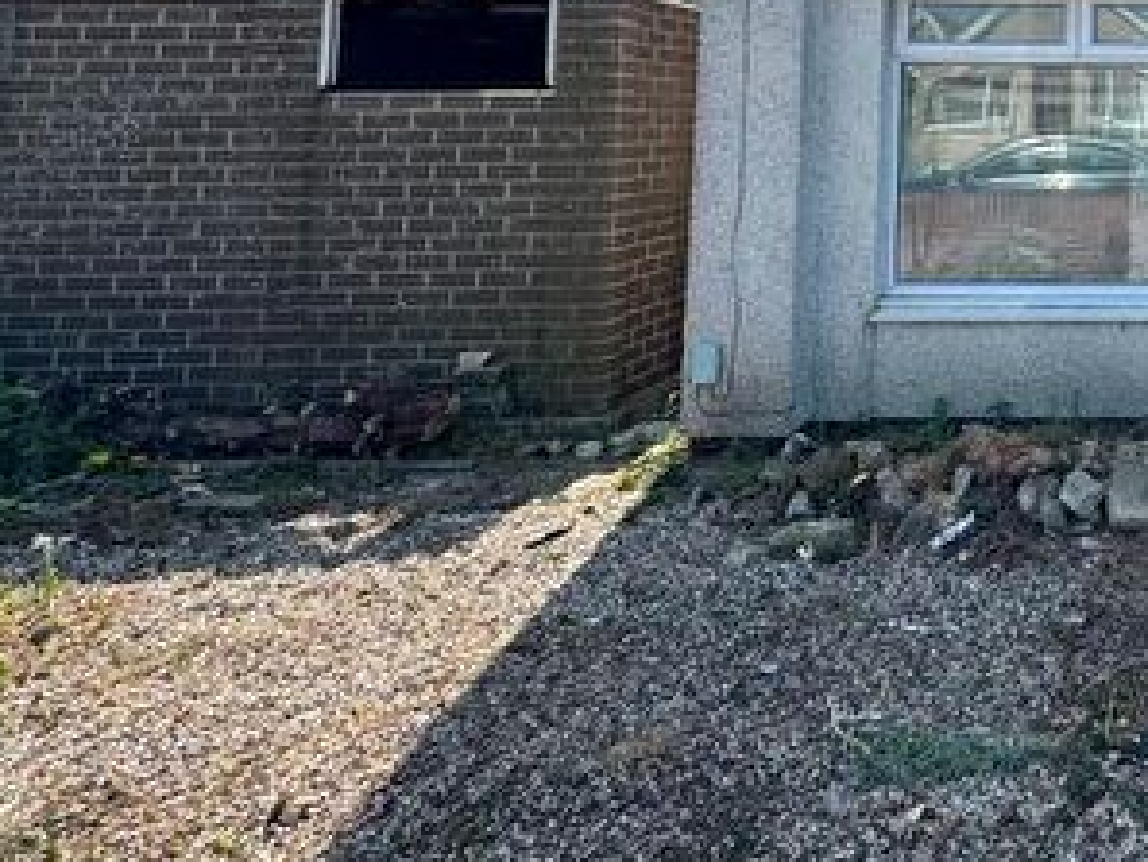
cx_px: 1276
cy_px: 33
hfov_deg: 42.7
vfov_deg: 38.9
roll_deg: -0.2
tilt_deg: +4.7
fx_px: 1095
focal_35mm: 33
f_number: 2.2
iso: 40
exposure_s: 1/879
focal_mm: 2.22
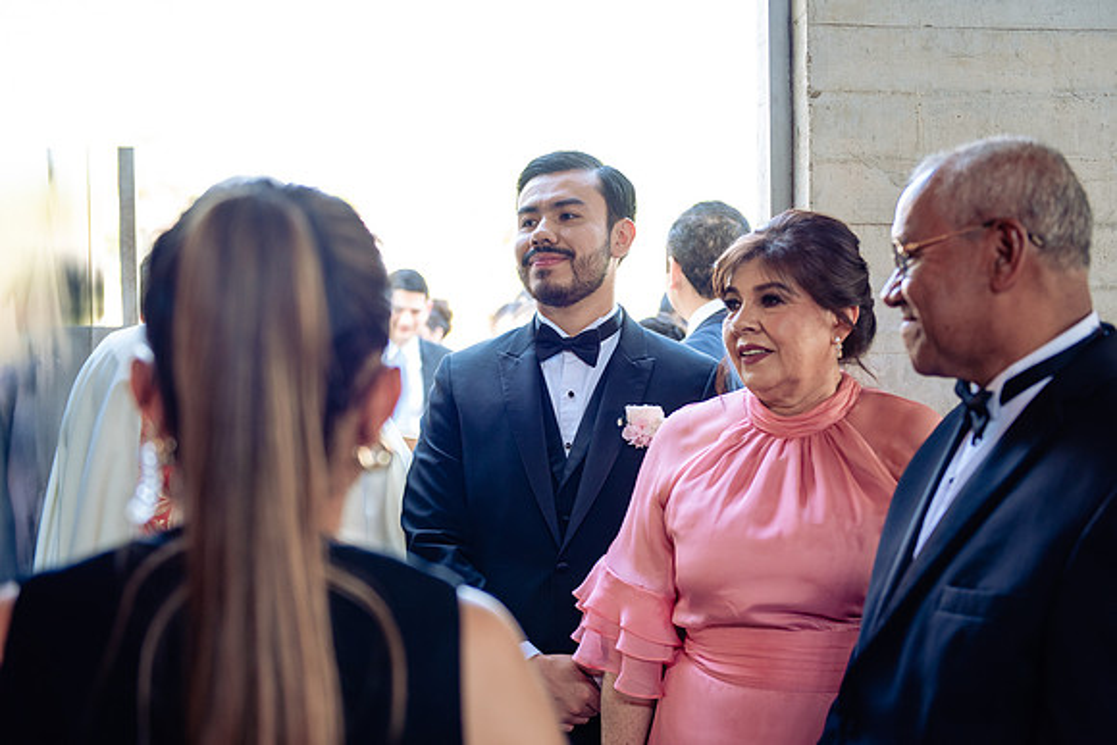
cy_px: 372
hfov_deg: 37.2
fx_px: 1659
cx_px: 558
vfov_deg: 25.3
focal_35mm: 53
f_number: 3.5
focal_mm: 52
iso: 640
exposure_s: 1/200
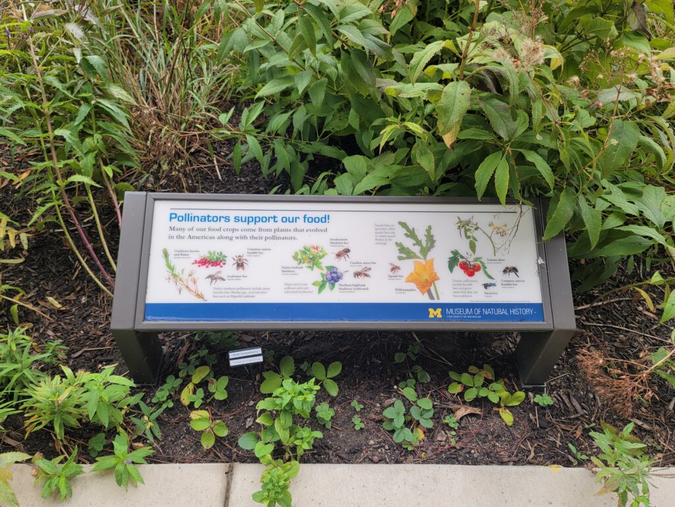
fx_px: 487
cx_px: 338
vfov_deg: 54.9
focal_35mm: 25
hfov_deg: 69.4
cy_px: 254
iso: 32
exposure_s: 1/120
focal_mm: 7
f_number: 1.8
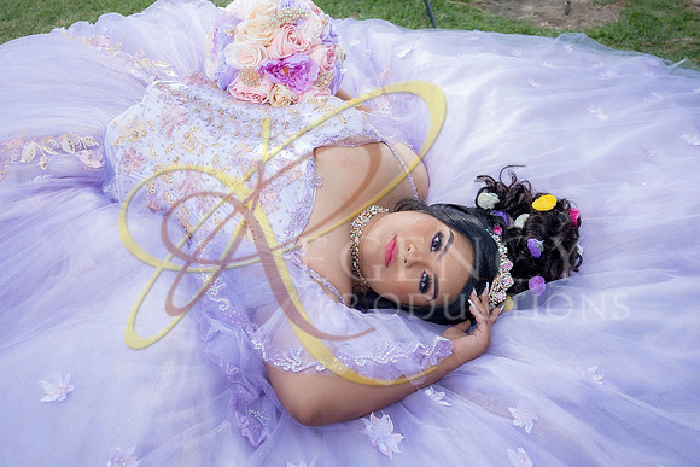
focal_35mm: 30
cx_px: 350
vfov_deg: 43.6
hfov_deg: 61.9
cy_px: 234
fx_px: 583
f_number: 2.8
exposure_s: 1/500
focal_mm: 20
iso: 125
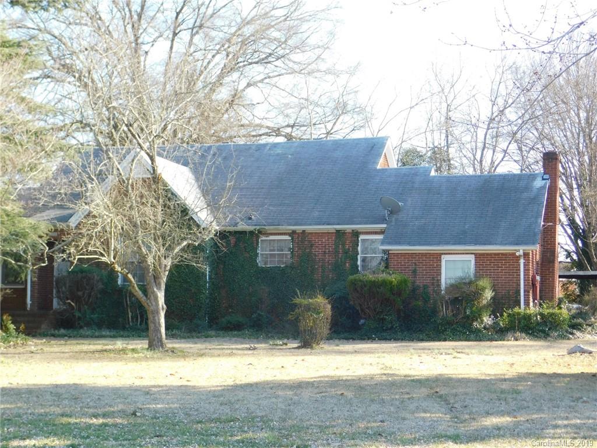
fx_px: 1224
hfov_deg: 27.4
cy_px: 224
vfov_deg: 20.7
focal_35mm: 71
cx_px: 298
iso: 125
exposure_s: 1/100
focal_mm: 12.6
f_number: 4.3
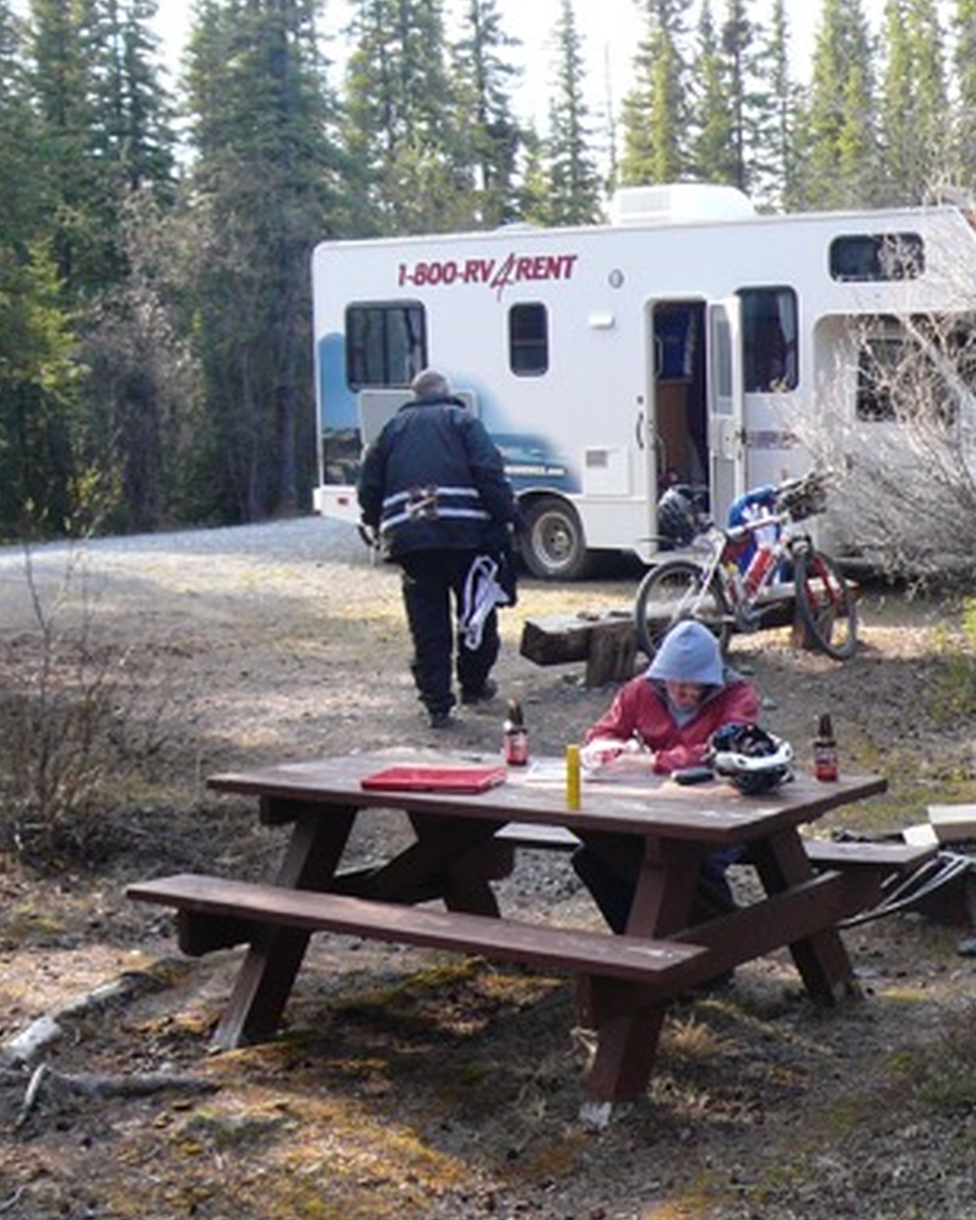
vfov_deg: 32.5
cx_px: 710
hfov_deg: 26.0
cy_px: 605
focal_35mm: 58
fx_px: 2094
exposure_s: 1/160
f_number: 2.8
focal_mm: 4.7
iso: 100
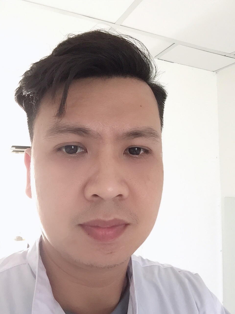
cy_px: 157
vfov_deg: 58.4
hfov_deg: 45.4
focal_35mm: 31
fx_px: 281
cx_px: 118
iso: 125
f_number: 2.2
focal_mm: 2.65
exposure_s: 1/33
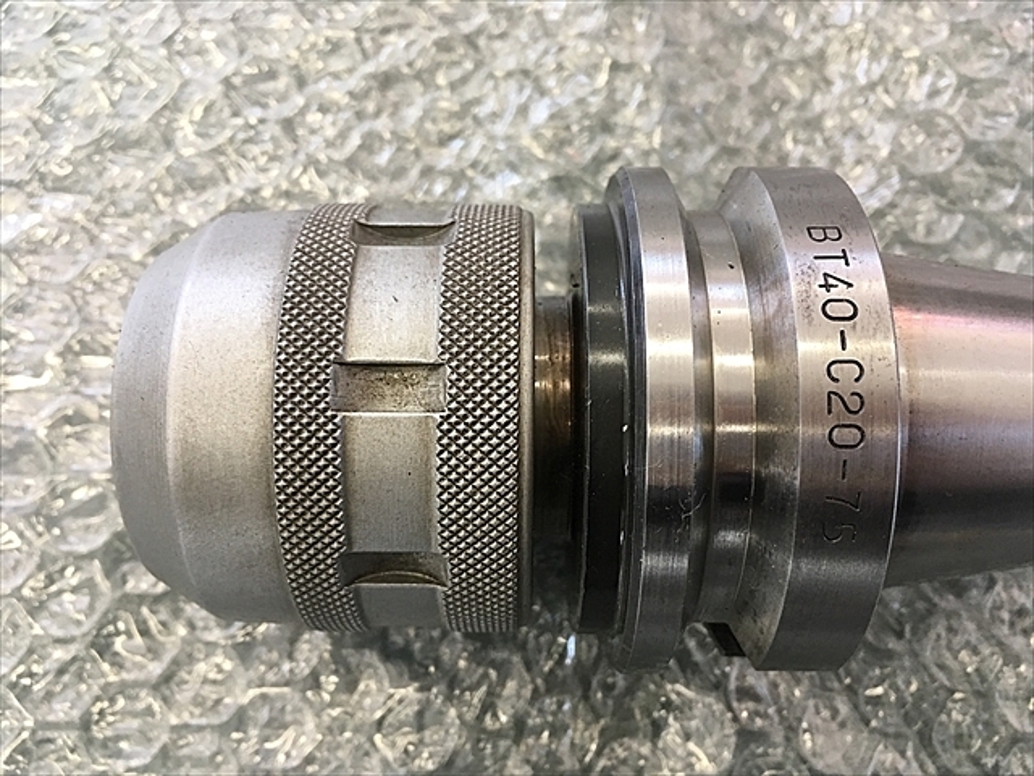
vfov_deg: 48.2
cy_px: 388
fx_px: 866
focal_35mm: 29
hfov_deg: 61.7
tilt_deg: -76.1
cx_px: 517
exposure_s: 1/30
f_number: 2.2
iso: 40
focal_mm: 4.15
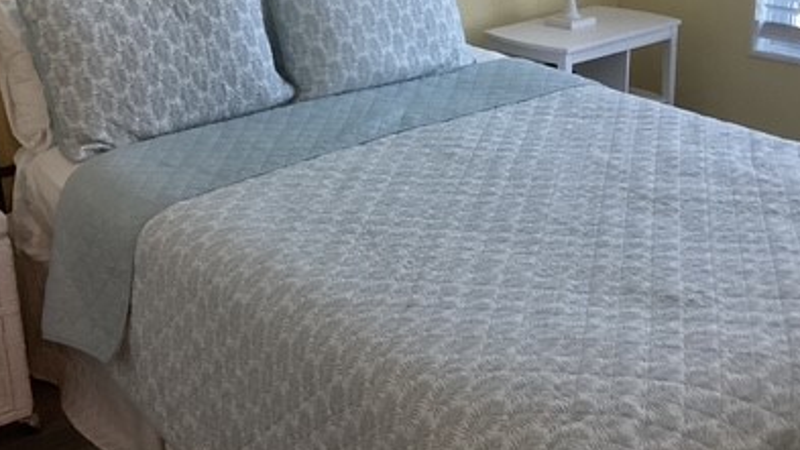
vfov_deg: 21.7
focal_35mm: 55
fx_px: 1167
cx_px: 326
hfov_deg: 37.7
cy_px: 118
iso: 250
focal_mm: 3.3
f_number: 2.4
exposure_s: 1/50
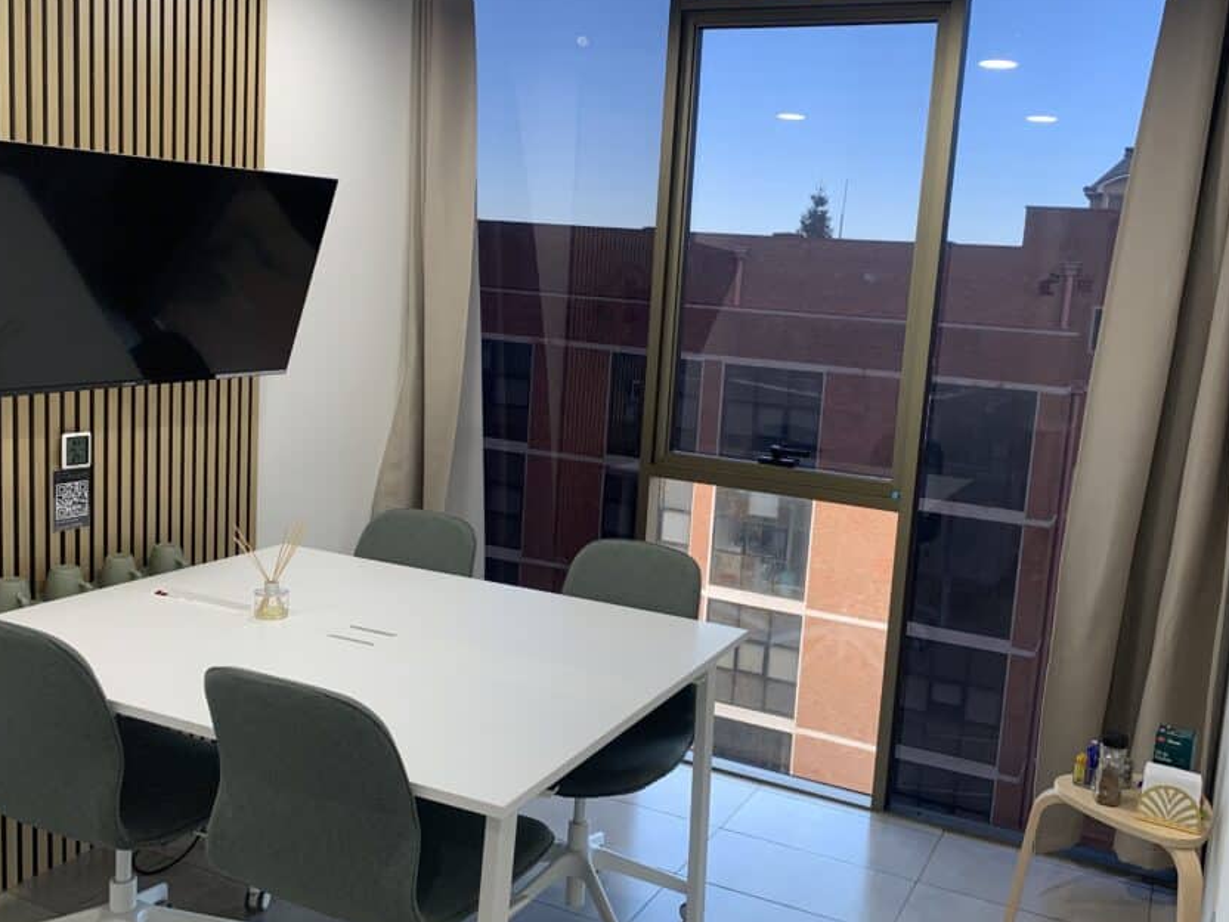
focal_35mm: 32
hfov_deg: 56.6
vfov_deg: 44.2
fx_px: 1136
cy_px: 462
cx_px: 693
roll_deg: -3.8
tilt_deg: -9.2
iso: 100
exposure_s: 1/80
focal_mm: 4.25
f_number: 1.8
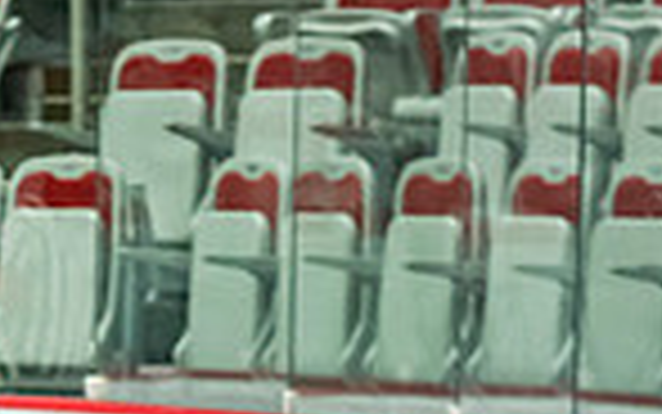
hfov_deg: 3.6
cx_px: -28
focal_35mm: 575
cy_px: 880
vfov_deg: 2.3
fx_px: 10378
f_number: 3.2
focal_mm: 105
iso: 1600
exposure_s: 1/1000
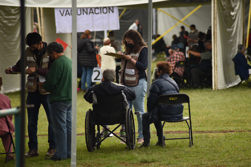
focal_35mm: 300
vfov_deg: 4.6
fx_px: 2092
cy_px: 84
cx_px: 126
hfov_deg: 6.9
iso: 800
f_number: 5.6
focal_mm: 300
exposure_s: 1/500
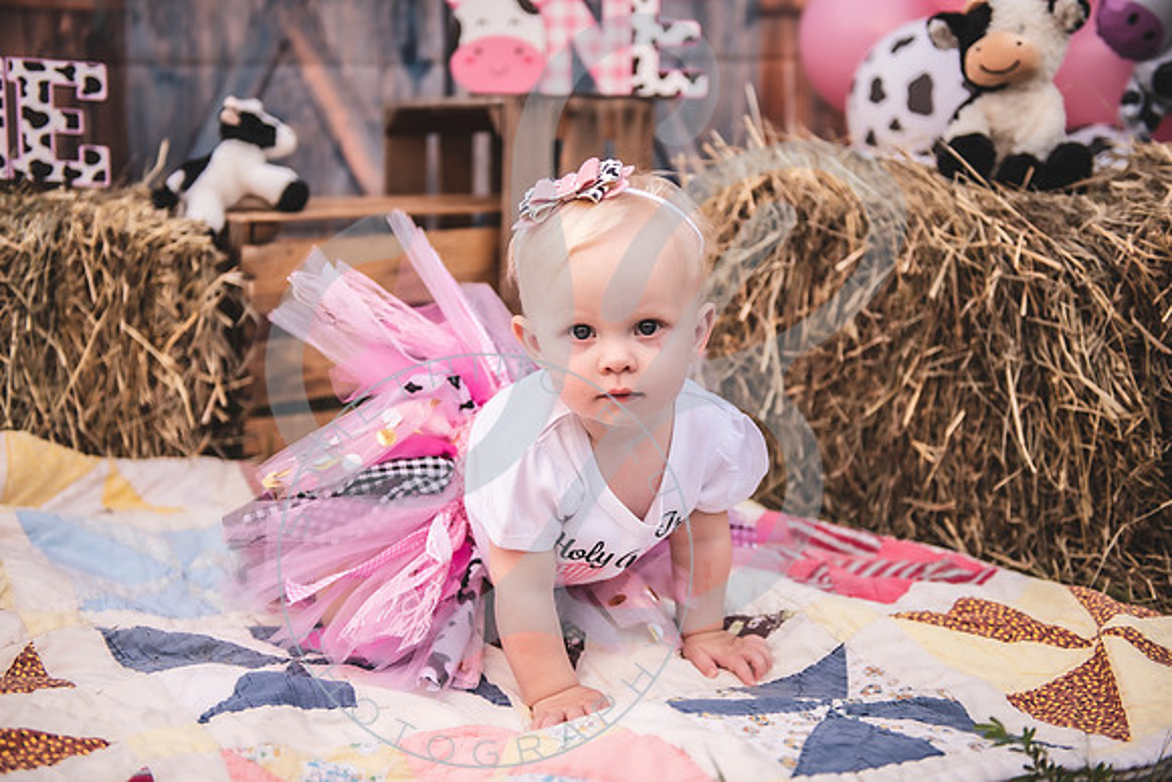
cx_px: 586
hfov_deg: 43.6
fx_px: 1465
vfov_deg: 29.9
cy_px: 391
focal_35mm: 45
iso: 100
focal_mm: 45
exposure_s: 1/640
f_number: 2.8
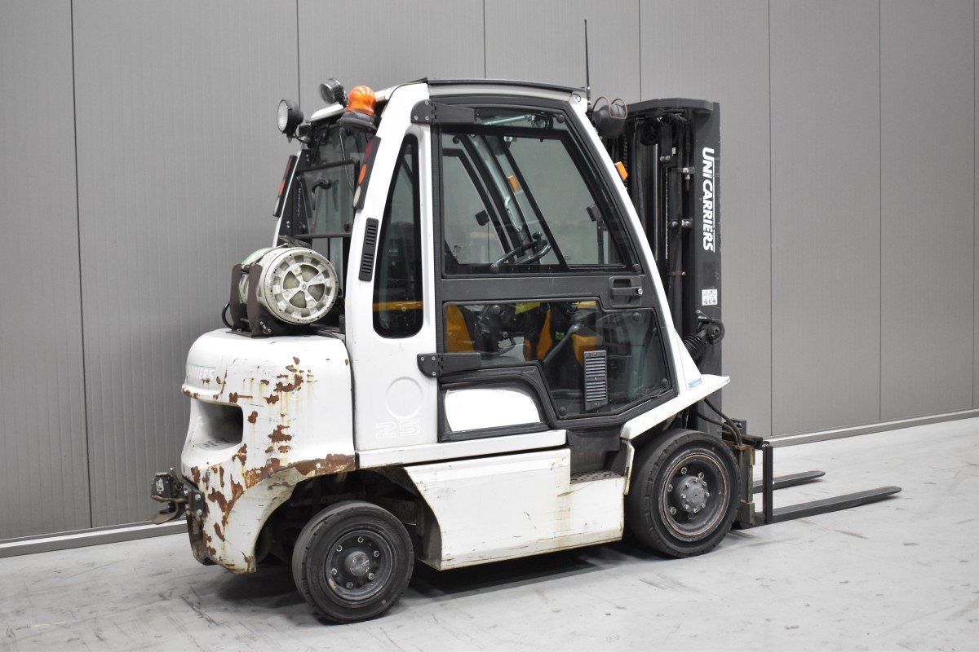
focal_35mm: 39
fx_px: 1061
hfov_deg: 49.6
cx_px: 490
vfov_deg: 34.2
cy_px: 326
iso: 1600
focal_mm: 26
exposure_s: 1/50
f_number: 4.5
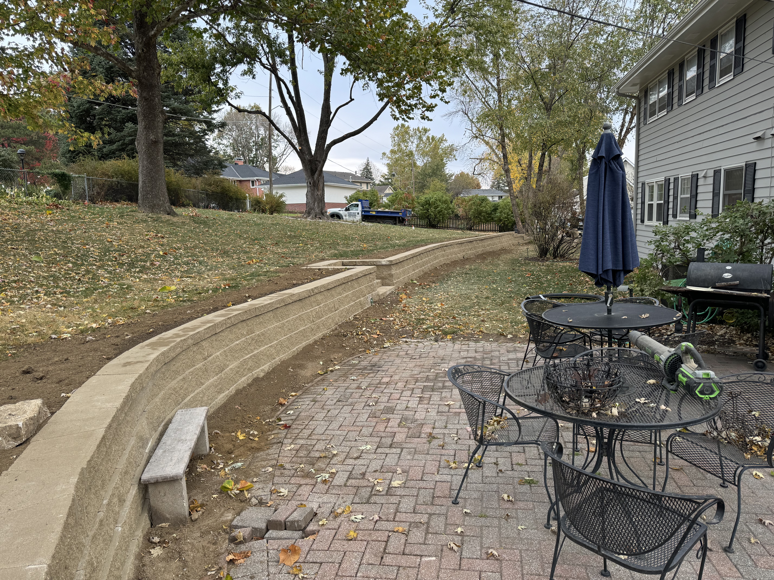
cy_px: 290
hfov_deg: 71.6
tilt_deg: -8.7
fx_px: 537
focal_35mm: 24
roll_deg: +2.0
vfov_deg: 56.8
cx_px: 387
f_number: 1.78
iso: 80
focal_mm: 6.76
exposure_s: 1/135
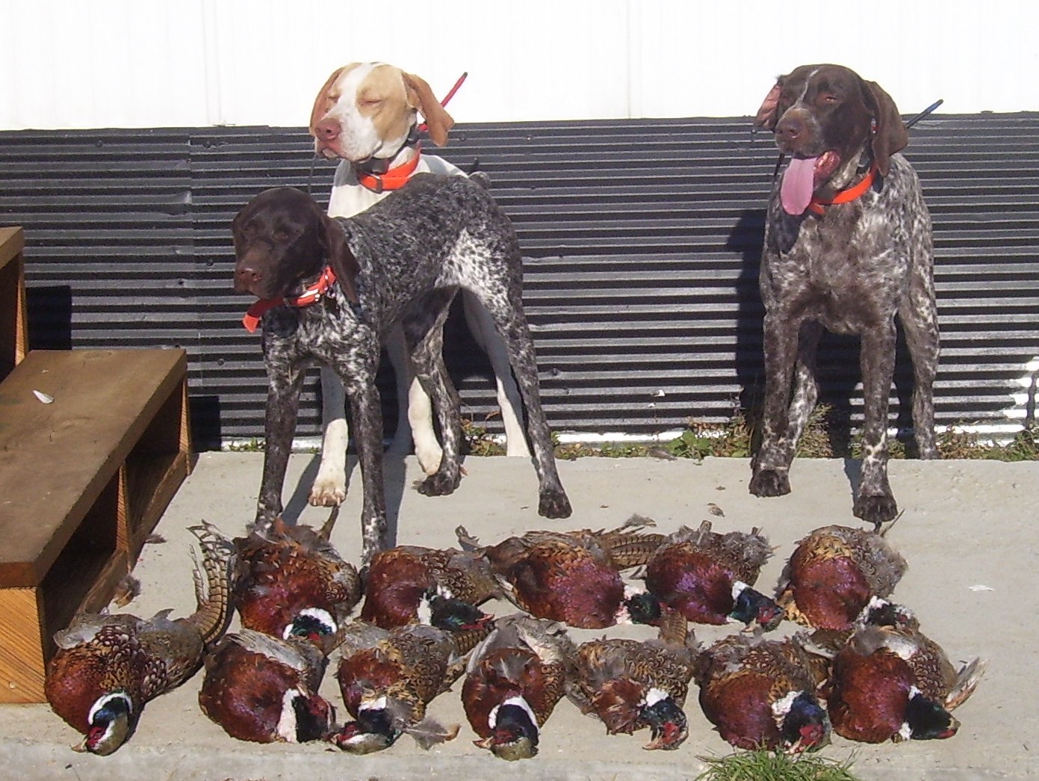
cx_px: 520
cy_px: 390
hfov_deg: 36.2
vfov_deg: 27.6
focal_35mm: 53
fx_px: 1592
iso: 80
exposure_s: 1/500
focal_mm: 8.6
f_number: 5.6
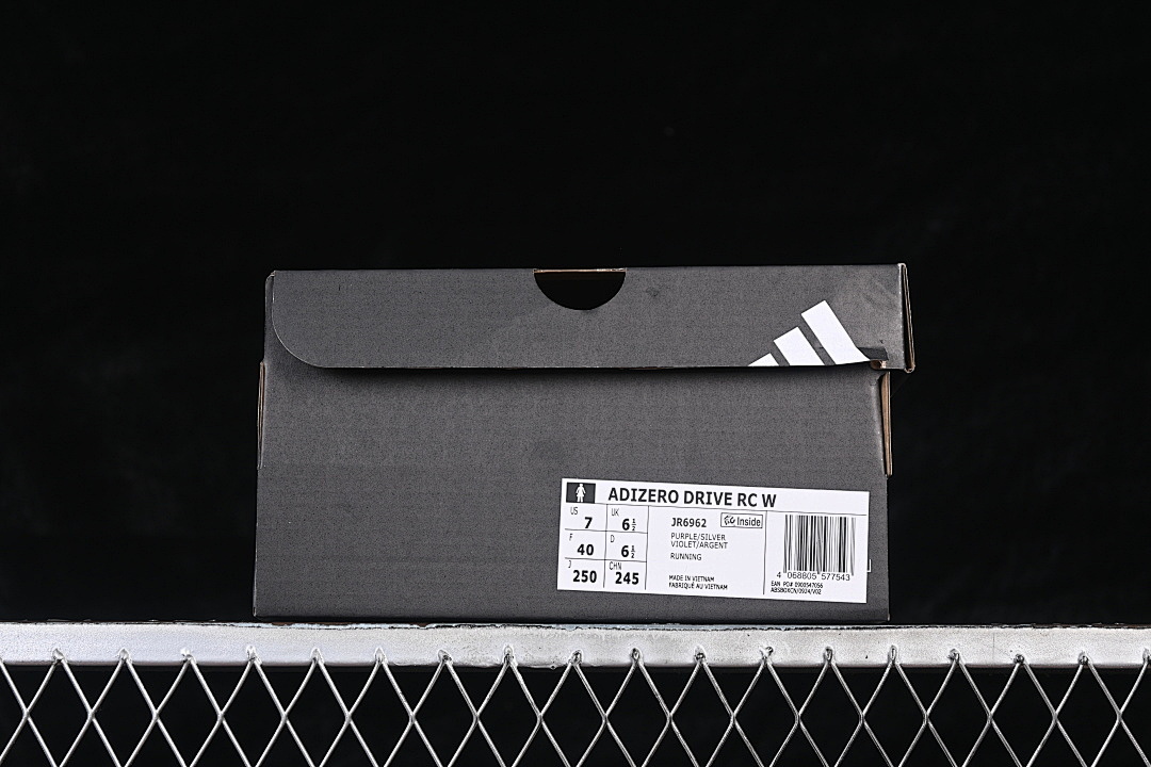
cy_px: 384
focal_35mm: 75
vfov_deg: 18.2
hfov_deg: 27.0
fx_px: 2398
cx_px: 576
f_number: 6.3
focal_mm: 50
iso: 160
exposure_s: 1/60
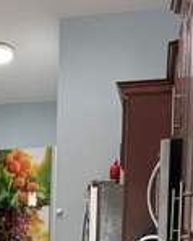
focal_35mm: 101
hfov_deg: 14.3
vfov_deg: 17.4
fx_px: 719
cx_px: -99
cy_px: 339
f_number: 1.78
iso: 320
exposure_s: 1/120
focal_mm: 6.76
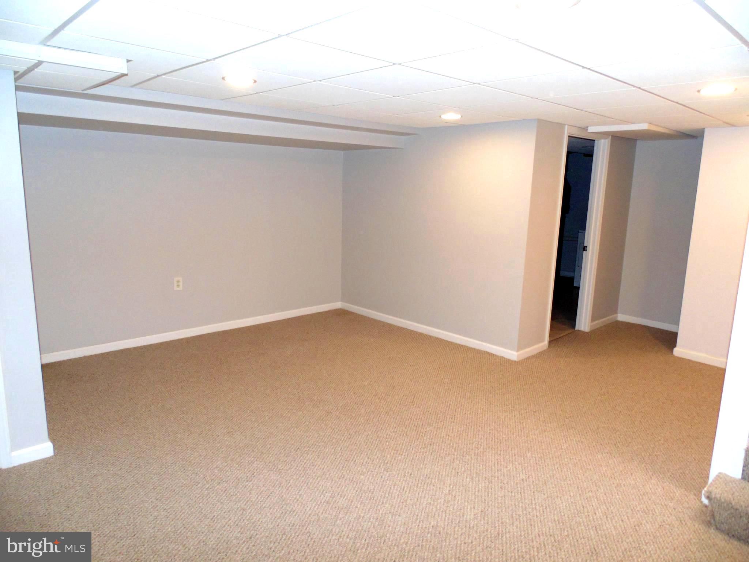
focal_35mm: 22
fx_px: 476
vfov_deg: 61.1
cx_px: 374
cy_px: 281
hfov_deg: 76.4
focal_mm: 4
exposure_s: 1/30
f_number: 3.1
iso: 200
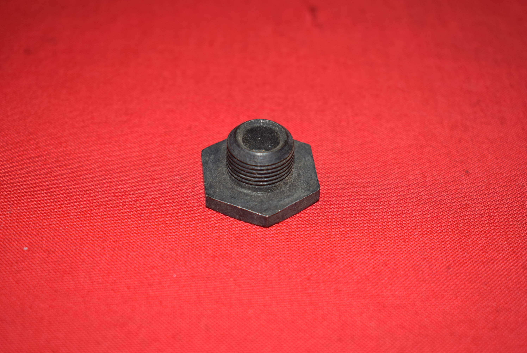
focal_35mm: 60
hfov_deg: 33.4
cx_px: 264
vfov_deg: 22.7
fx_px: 879
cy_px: 176
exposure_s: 1/200
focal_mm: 40
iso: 400
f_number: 5
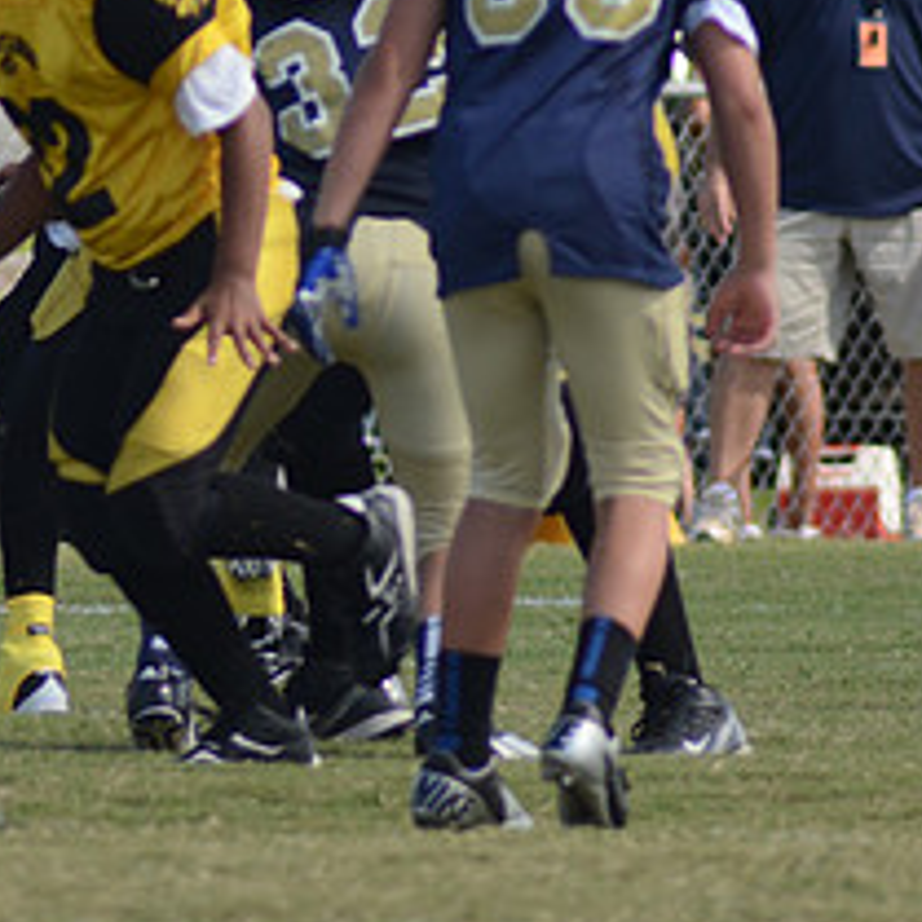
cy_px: 212
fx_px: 34021
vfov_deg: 1.6
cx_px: 119
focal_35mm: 1129
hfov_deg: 1.6
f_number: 7.1
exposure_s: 1/1000
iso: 400
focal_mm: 320
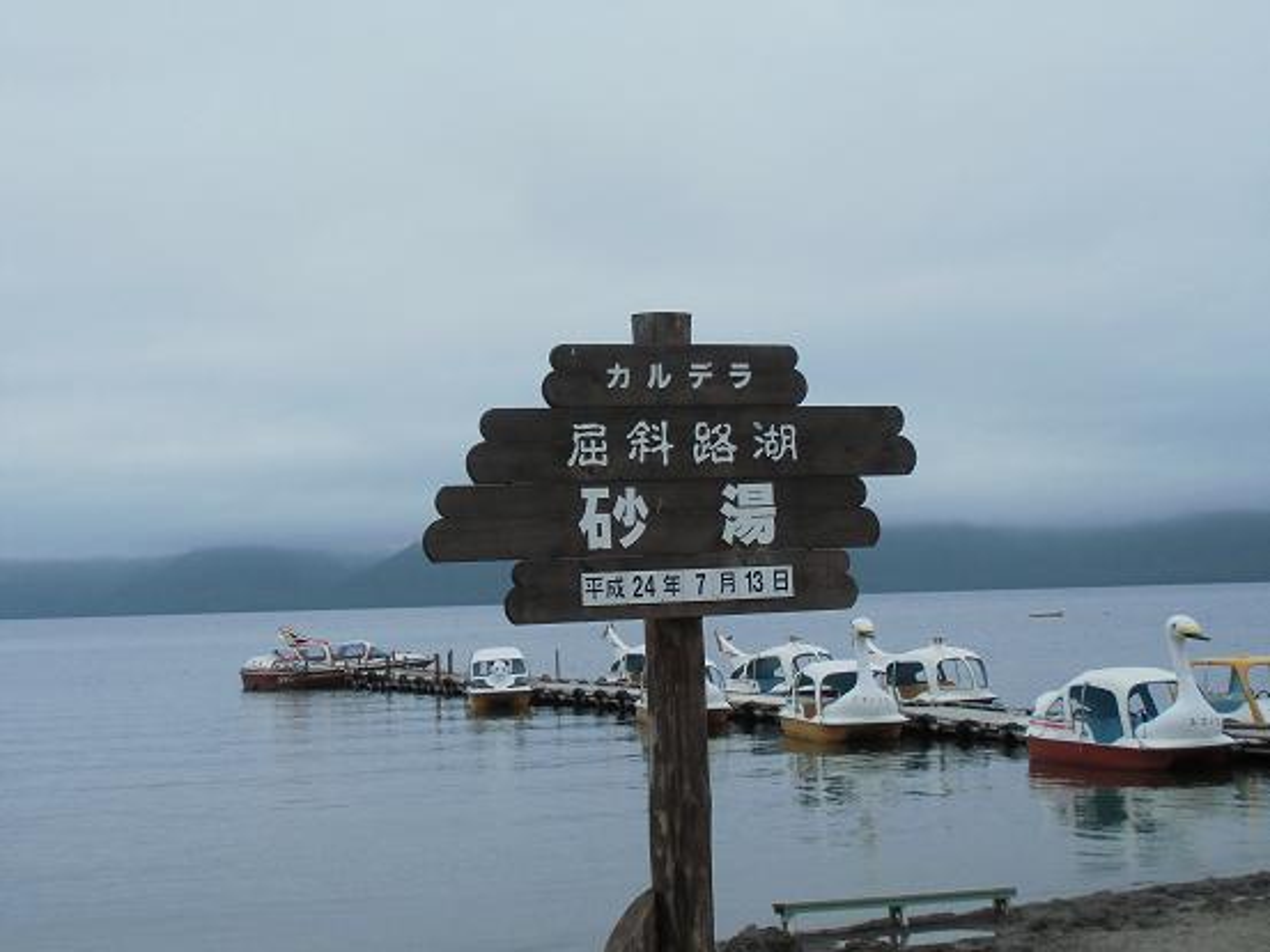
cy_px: 476
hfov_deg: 33.8
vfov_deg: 25.7
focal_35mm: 57
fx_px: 2092
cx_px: 635
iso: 64
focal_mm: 10.11
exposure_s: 1/500
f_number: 4.5
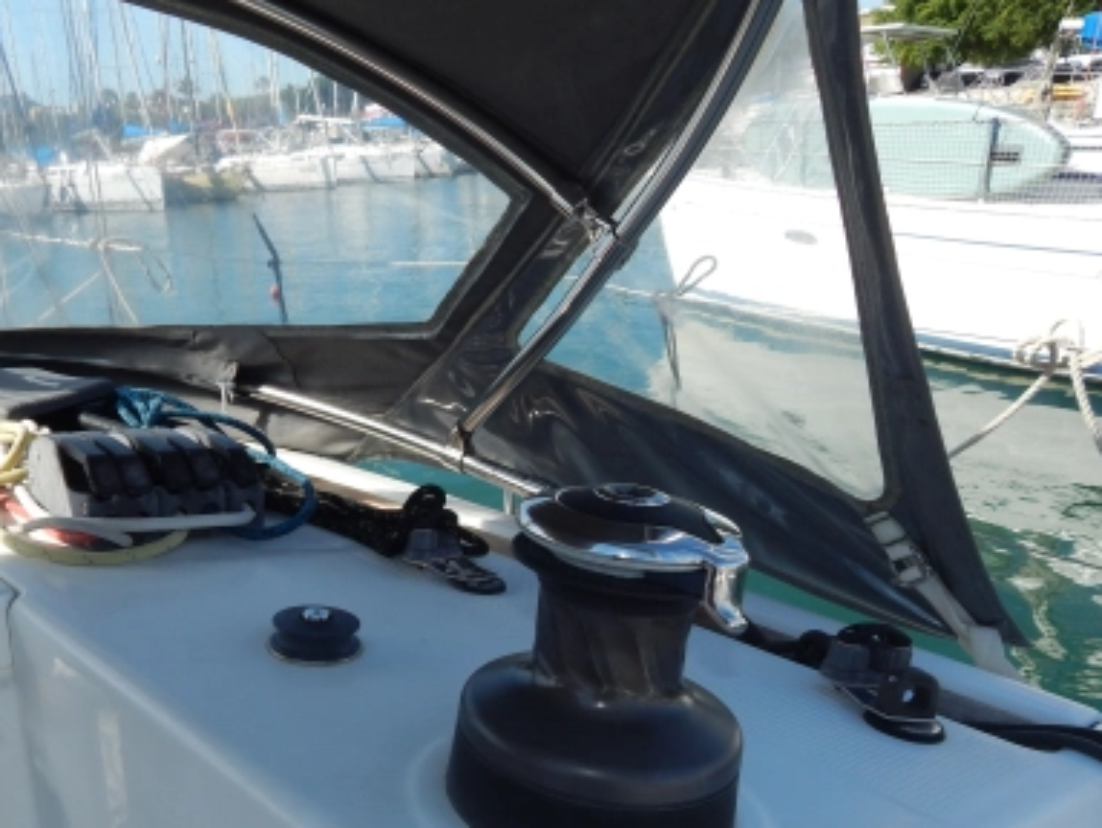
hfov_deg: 54.6
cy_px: 533
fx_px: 1052
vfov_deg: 42.6
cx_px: 403
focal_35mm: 33
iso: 125
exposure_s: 1/1250
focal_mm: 4
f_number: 3
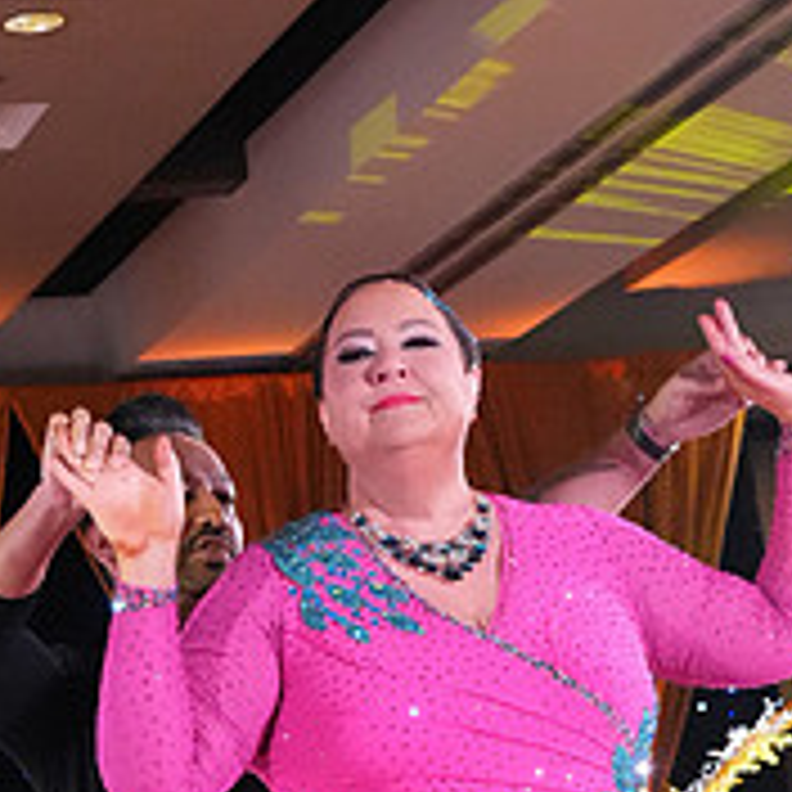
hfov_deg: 12.7
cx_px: 254
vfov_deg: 12.4
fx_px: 3546
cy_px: 976
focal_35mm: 137
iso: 8000
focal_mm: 33
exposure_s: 1/400
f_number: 5
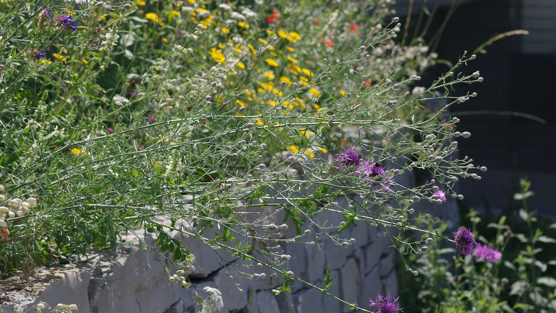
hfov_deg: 13.6
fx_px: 2330
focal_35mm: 158
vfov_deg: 7.7
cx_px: 277
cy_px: 158
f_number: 8
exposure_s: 1/800
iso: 400
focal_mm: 100
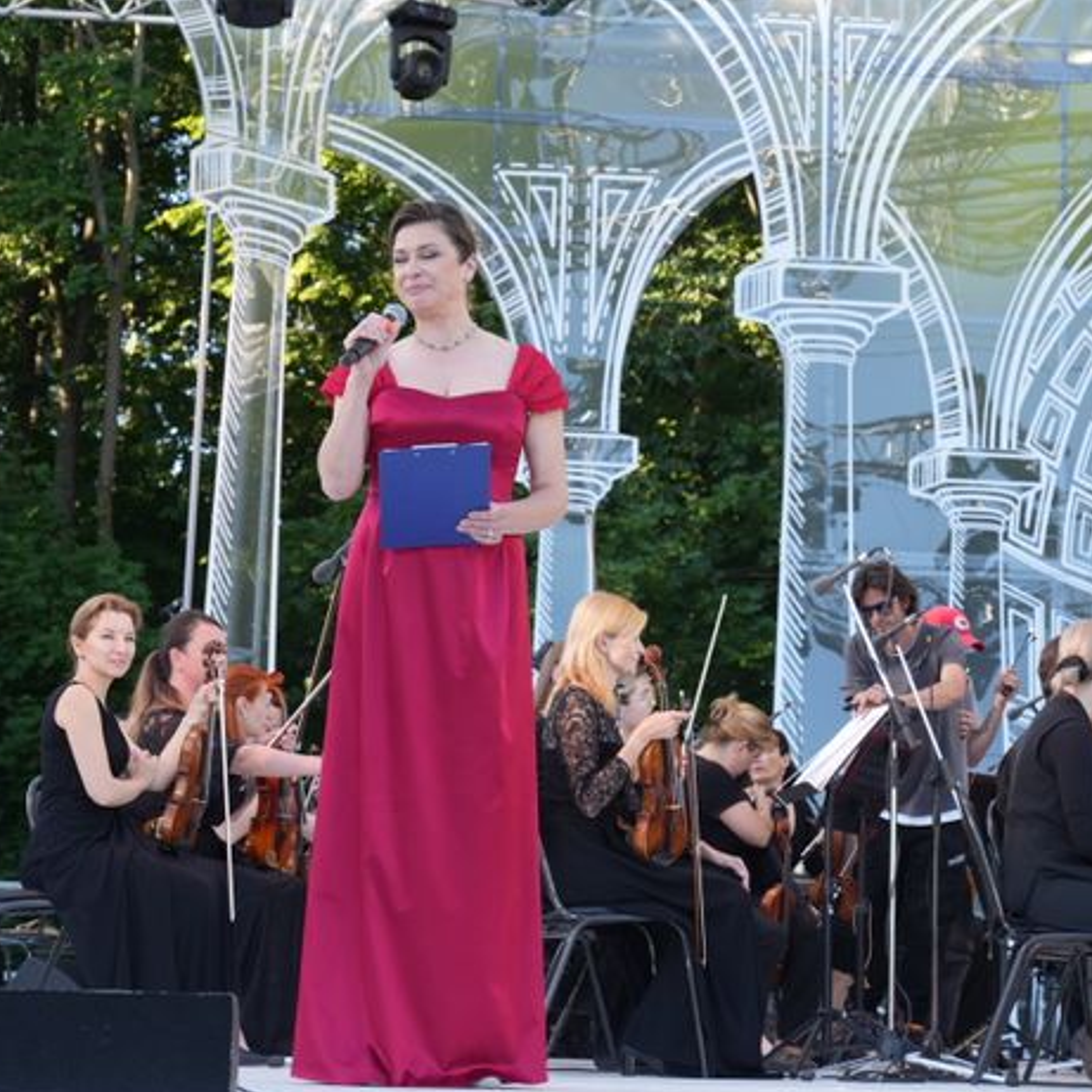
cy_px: 550
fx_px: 3212
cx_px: 636
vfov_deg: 19.3
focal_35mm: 90
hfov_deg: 19.3
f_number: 5.6
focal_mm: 70
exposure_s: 1/200
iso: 640
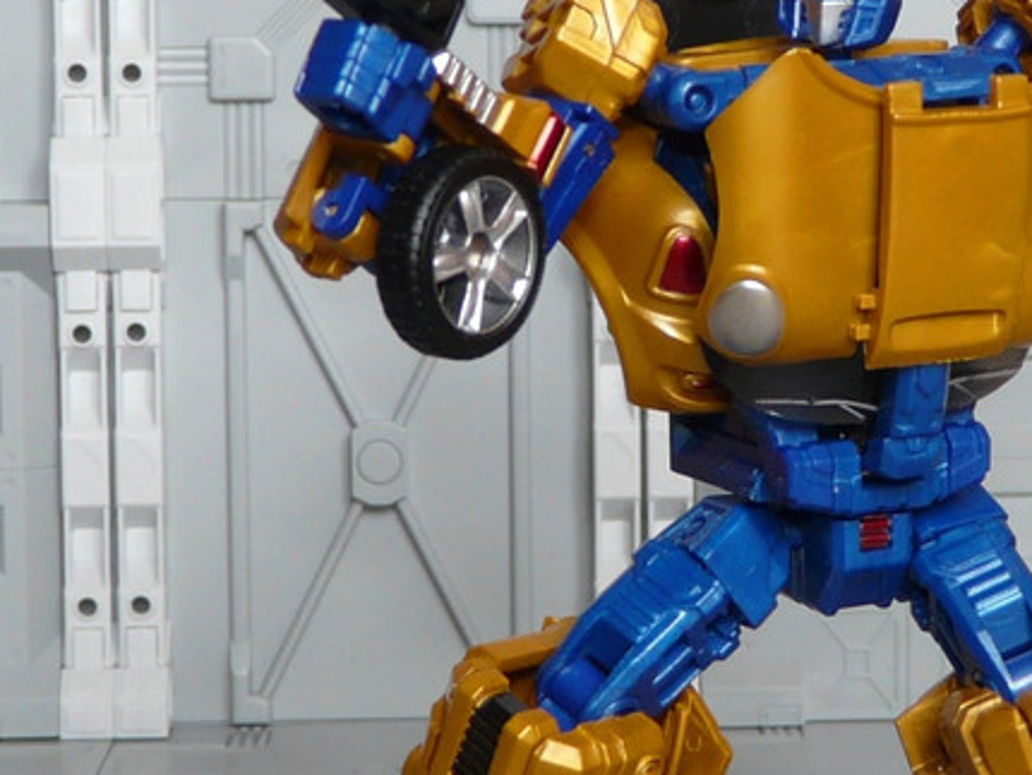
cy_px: 367
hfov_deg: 17.1
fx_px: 3401
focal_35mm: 114
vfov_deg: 13.0
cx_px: 864
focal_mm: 7.5
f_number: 3.2
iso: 100
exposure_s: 1/60
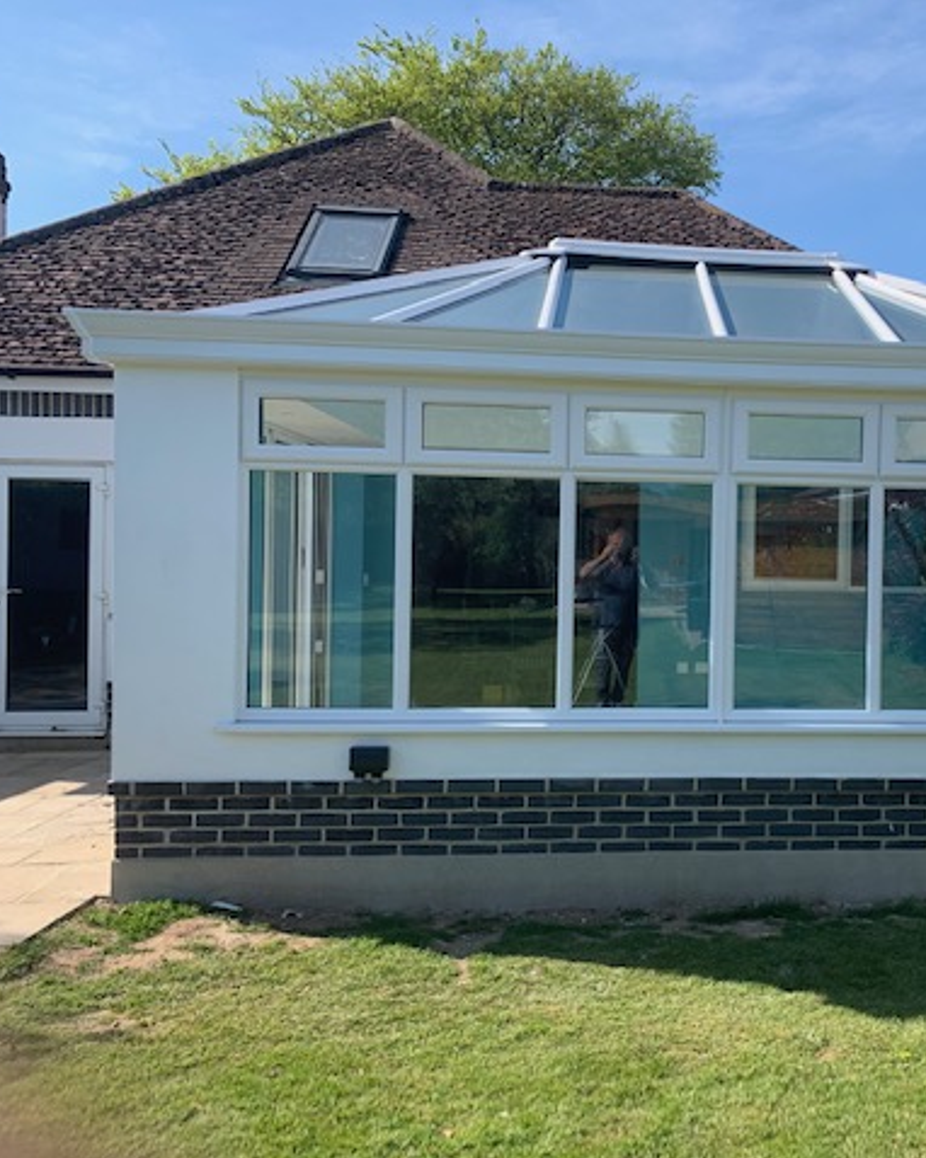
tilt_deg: -0.8
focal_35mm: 34
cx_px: 737
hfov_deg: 41.5
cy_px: 579
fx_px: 1165
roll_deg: -0.4
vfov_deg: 52.9
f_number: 1.8
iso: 25
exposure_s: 1/1250
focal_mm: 4.25
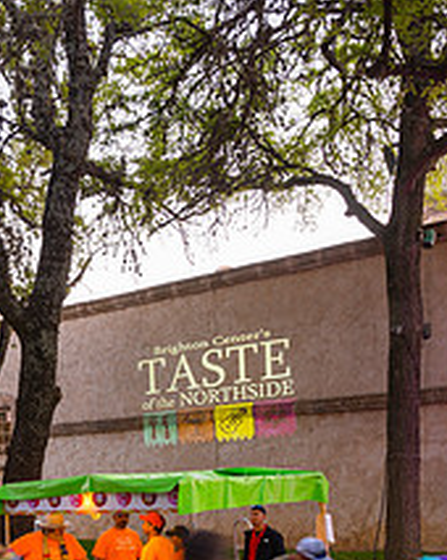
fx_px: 1060
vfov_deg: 28.5
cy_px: 500
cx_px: 71
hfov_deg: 23.4
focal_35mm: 64
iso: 100
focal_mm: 25
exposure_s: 1/8
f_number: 4
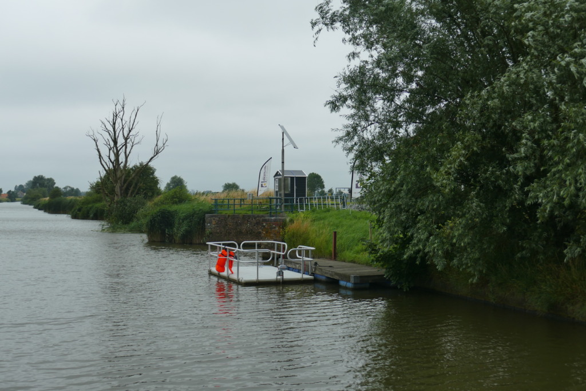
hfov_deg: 41.9
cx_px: 293
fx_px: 765
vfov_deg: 28.7
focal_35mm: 47
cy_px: 196
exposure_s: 1/640
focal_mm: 17
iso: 125
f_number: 3.3
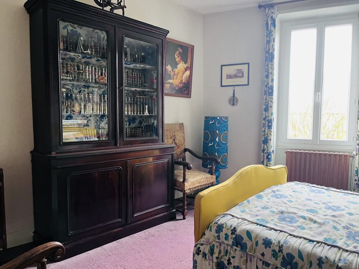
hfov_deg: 67.3
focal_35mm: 26
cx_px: 180
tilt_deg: -3.6
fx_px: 270
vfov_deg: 53.1
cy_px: 134
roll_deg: +0.9
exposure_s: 1/50
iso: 320
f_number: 1.6
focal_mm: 5.1
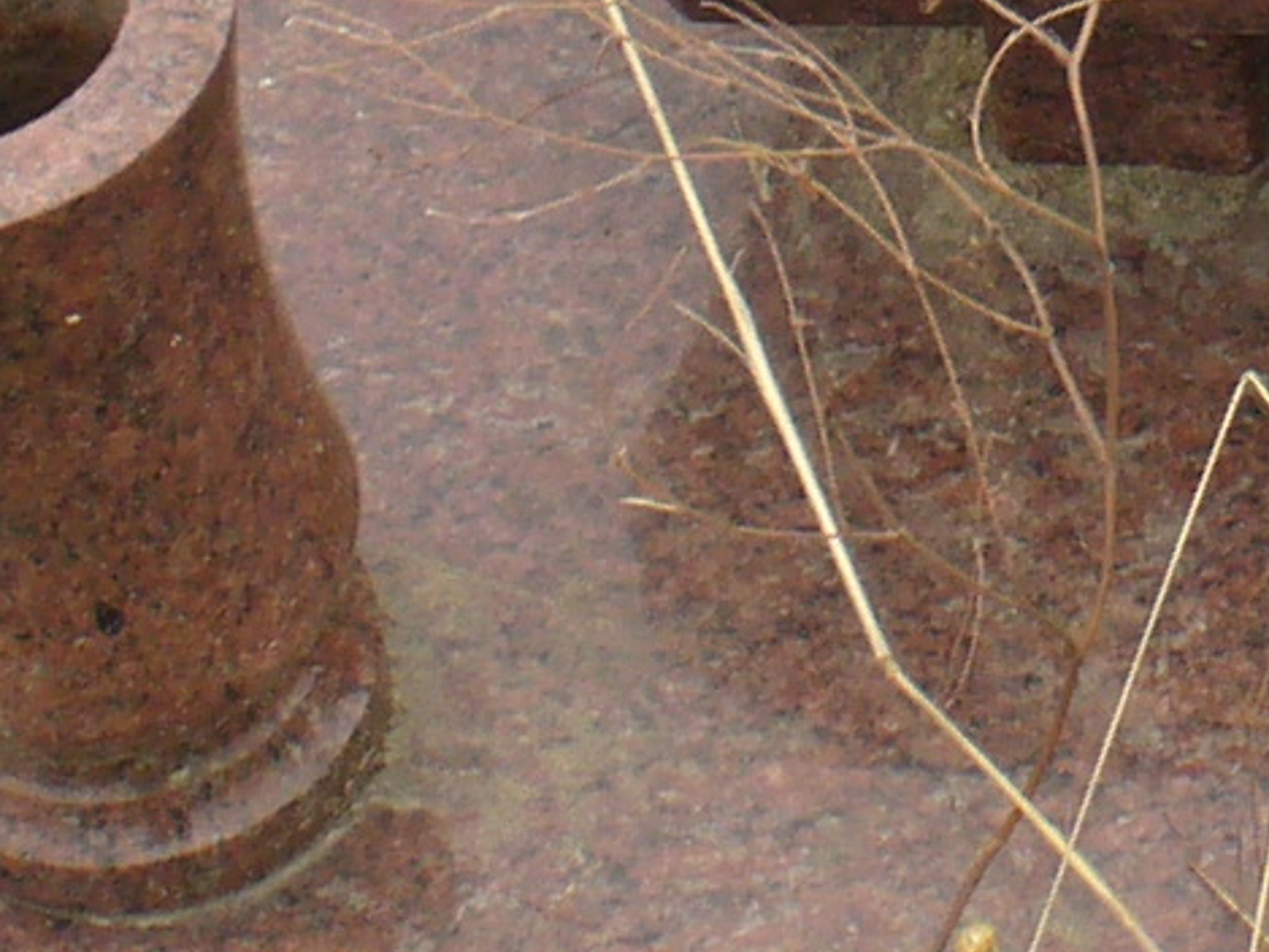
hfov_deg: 9.6
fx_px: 7407
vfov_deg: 7.2
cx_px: 1599
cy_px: -500
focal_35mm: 202
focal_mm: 6.1
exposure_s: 1/125
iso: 80
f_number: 5.6
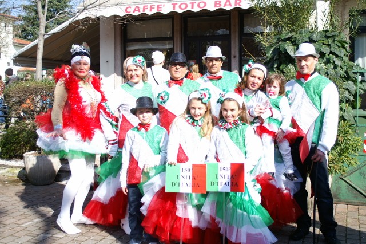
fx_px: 427
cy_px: 122
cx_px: 183
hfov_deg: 46.4
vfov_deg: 31.9
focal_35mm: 42
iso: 100
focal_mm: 28
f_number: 4.5
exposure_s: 1/500
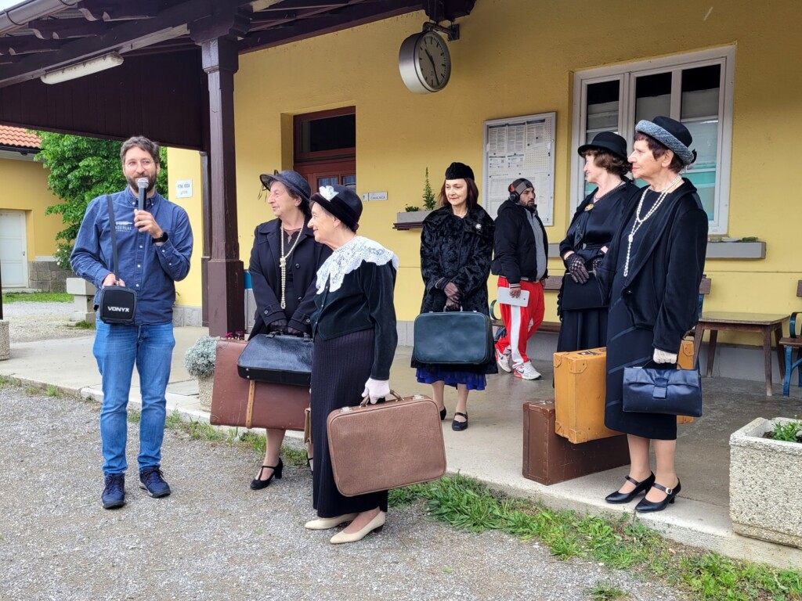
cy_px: 300
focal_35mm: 26
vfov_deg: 53.1
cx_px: 401
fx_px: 602
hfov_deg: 67.3
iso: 40
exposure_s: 1/357
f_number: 1.8
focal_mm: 5.4
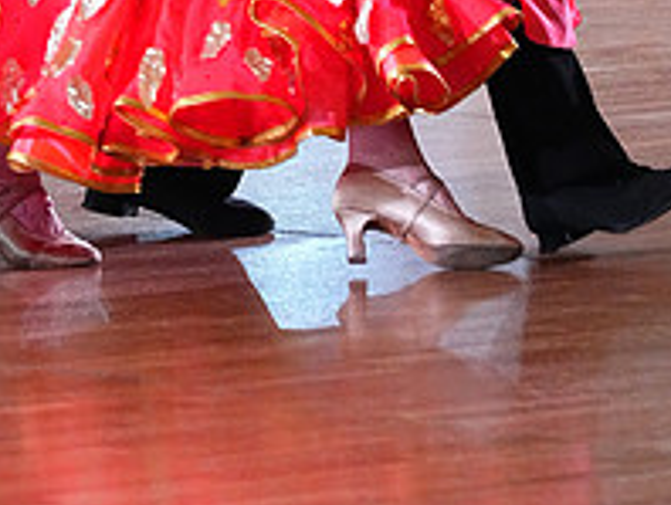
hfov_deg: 3.5
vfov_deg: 2.6
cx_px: 297
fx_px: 10926
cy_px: -410
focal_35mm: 563
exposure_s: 1/400
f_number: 5.6
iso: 10000
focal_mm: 200
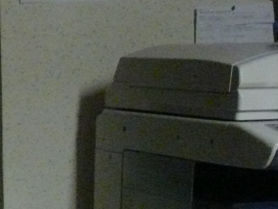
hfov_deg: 12.3
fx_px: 1140
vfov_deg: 10.1
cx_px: -277
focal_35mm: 142
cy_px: 300
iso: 800
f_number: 2.8
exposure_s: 1/30
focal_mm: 7.4
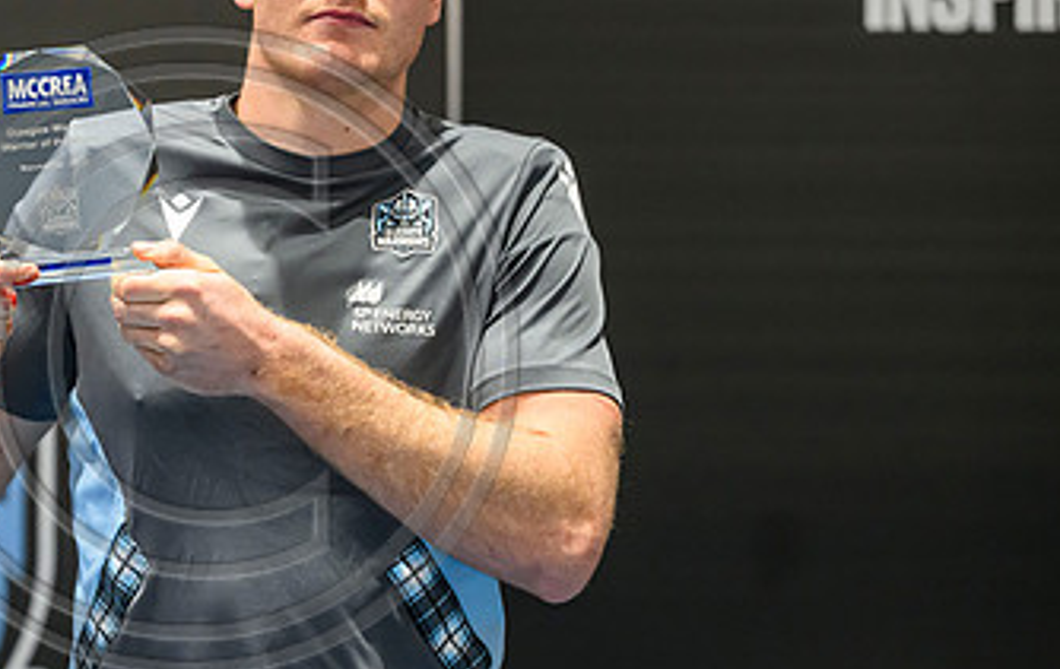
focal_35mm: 208
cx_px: 186
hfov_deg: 10.0
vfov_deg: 6.4
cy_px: 321
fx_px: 6027
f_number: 3.2
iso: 4000
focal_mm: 115
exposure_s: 1/160
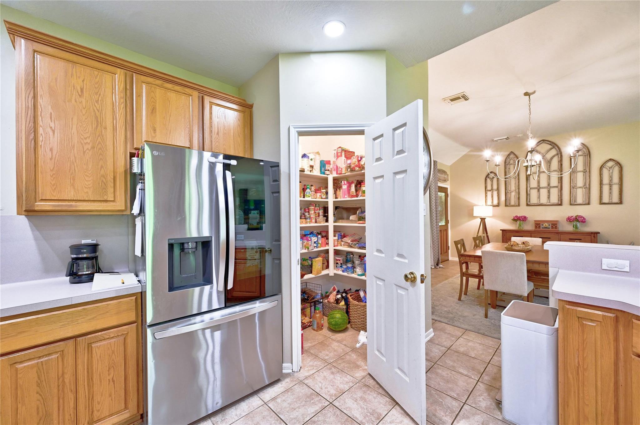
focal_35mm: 14
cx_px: 320
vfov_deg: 81.1
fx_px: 249
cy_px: 212
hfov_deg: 104.3
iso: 400
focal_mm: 14
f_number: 8
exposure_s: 1/5
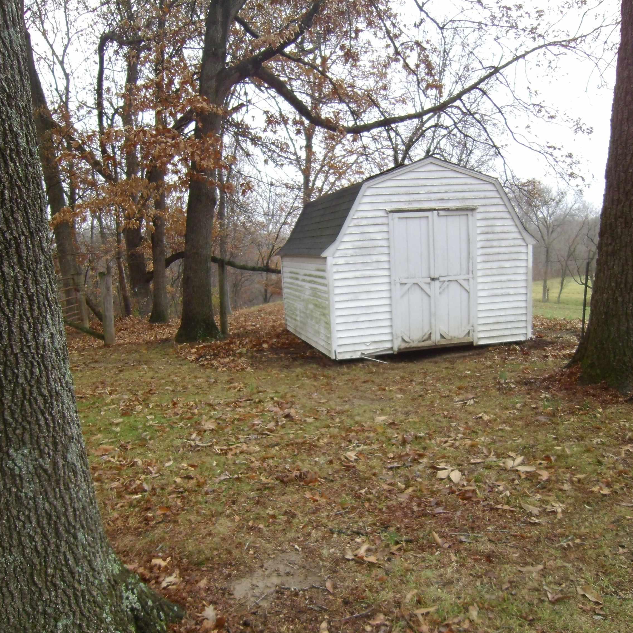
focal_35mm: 31
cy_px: 319
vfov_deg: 52.5
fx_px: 641
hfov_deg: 52.5
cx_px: 316
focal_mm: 4.5
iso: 100
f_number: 3.3
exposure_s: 1/129
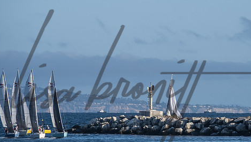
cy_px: 58
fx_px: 2830
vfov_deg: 2.9
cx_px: 186
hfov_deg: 5.1
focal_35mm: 425
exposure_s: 1/1600
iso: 320
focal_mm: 200
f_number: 6.3
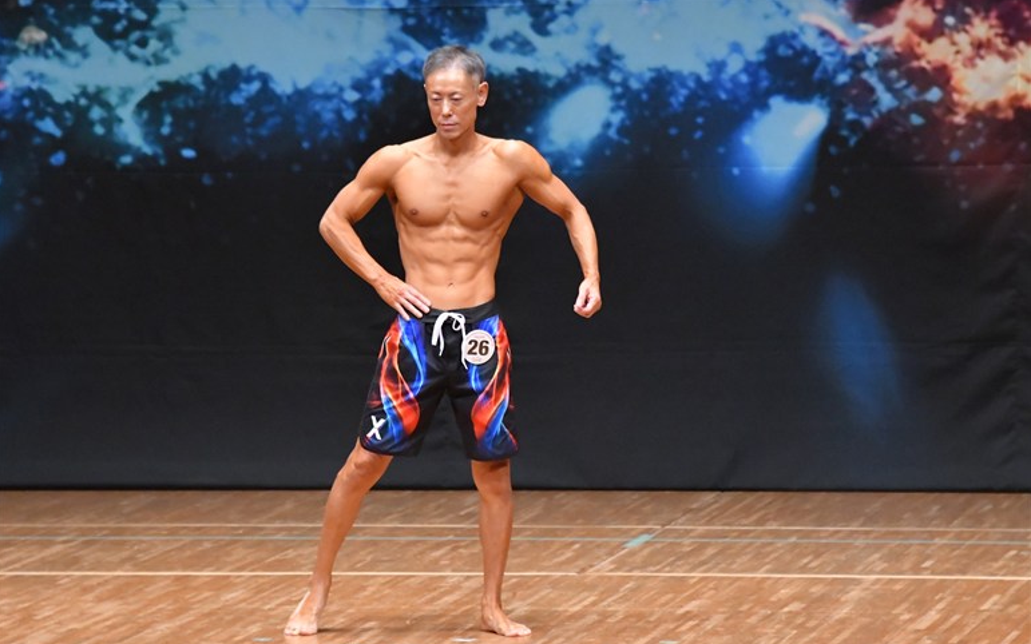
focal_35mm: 292
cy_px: 339
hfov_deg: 7.2
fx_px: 8205
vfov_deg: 4.5
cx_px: 514
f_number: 5.6
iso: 8000
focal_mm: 190
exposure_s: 1/400
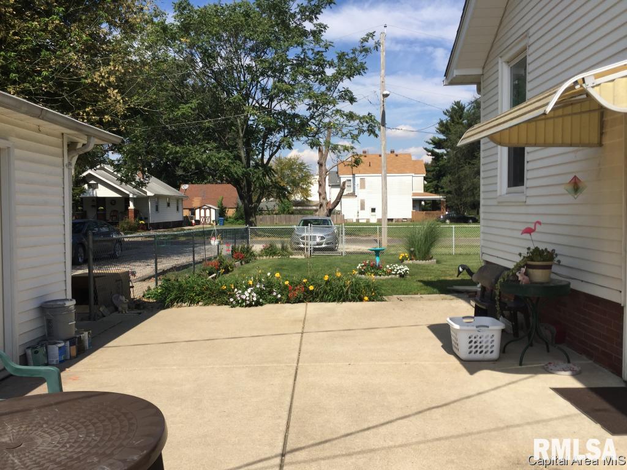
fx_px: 525
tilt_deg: -2.7
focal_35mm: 29
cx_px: 314
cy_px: 235
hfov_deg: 61.7
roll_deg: -0.1
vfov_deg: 48.2
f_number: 2.2
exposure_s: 1/2198
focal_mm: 4.15
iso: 32
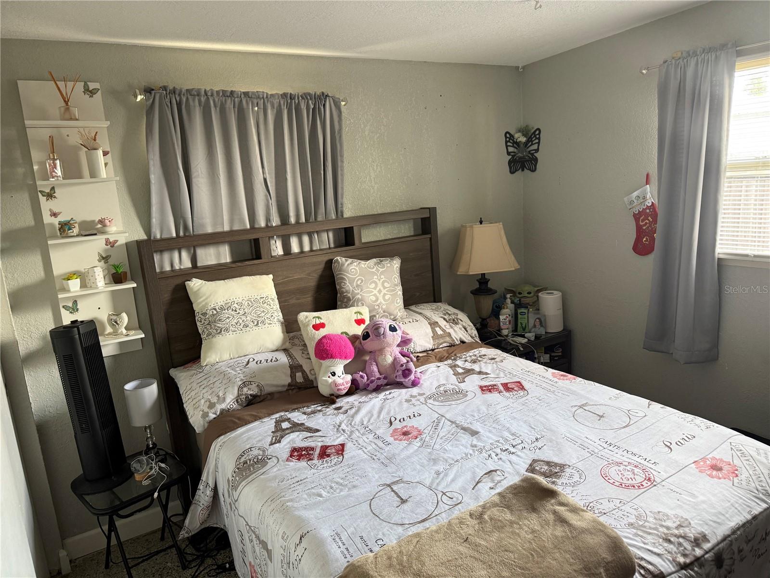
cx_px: 385
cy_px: 289
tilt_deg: -10.7
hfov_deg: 71.6
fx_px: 534
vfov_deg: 56.8
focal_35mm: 24
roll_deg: +5.2
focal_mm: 6.76
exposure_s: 1/60
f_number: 1.78
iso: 250
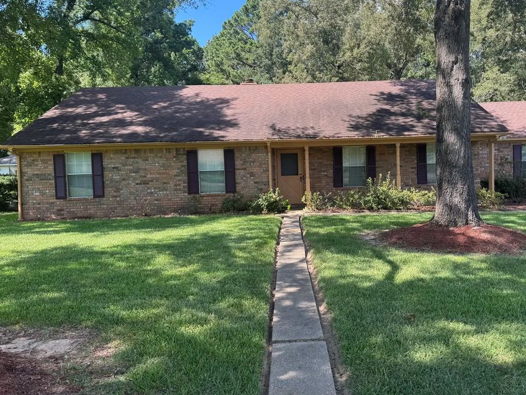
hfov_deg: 61.3
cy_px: 184
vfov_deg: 48.2
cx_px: 306
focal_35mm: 29
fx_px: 441
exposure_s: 1/739
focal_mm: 6.76
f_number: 1.78
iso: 80
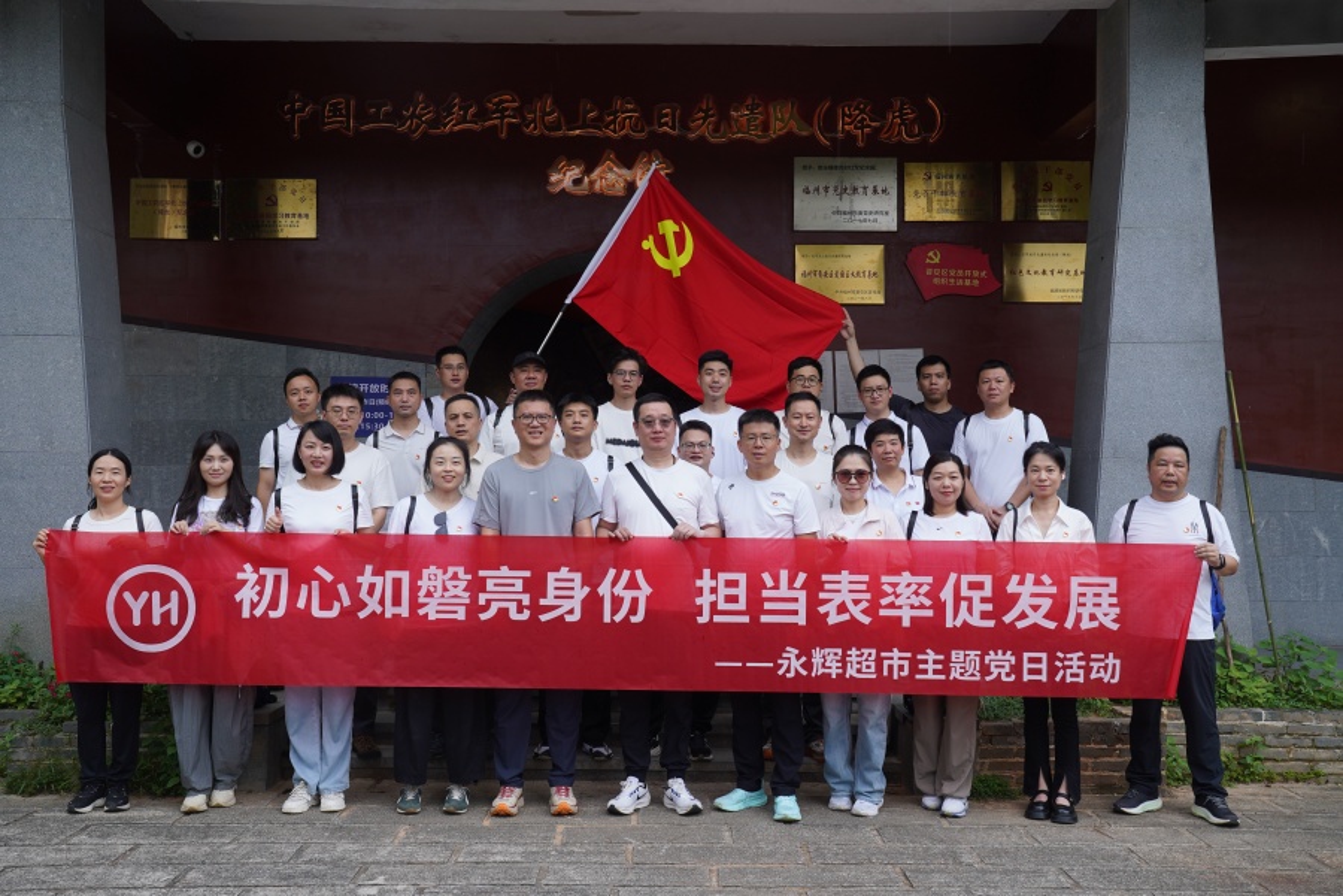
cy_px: 448
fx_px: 1380
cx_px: 672
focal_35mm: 37
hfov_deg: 51.9
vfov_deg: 35.9
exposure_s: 1/100
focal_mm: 37
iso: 200
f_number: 8
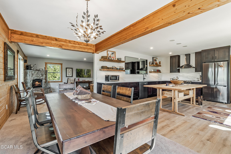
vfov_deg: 77.4
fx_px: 96
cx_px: 116
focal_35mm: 15
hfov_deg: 100.4
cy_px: 77
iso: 100
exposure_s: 1/2.5
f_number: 10
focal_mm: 10
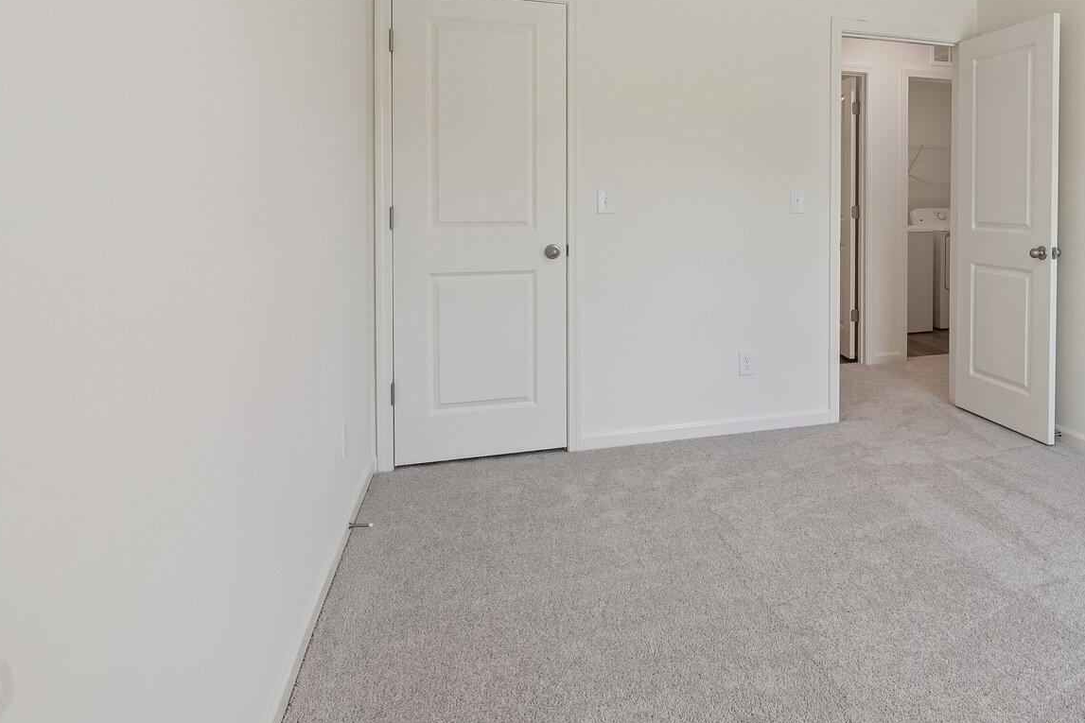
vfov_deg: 49.9
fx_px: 754
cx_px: 789
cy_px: 215
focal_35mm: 25
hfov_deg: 67.8
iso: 200
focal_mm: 14
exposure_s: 1/25
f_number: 9
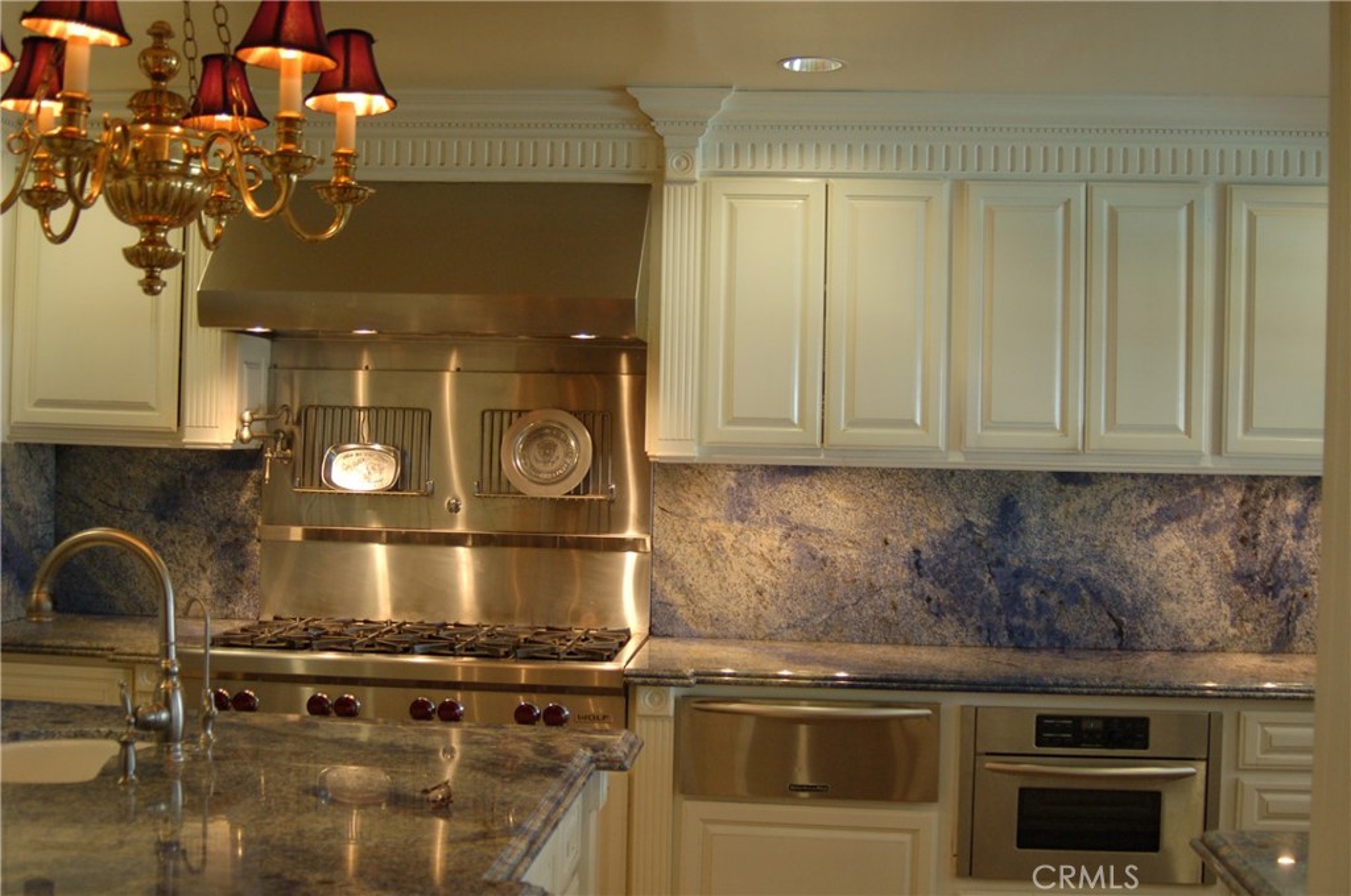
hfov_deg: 46.5
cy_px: 448
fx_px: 1574
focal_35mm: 42
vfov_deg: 31.8
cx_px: 676
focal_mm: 28
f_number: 3.3
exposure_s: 1/100
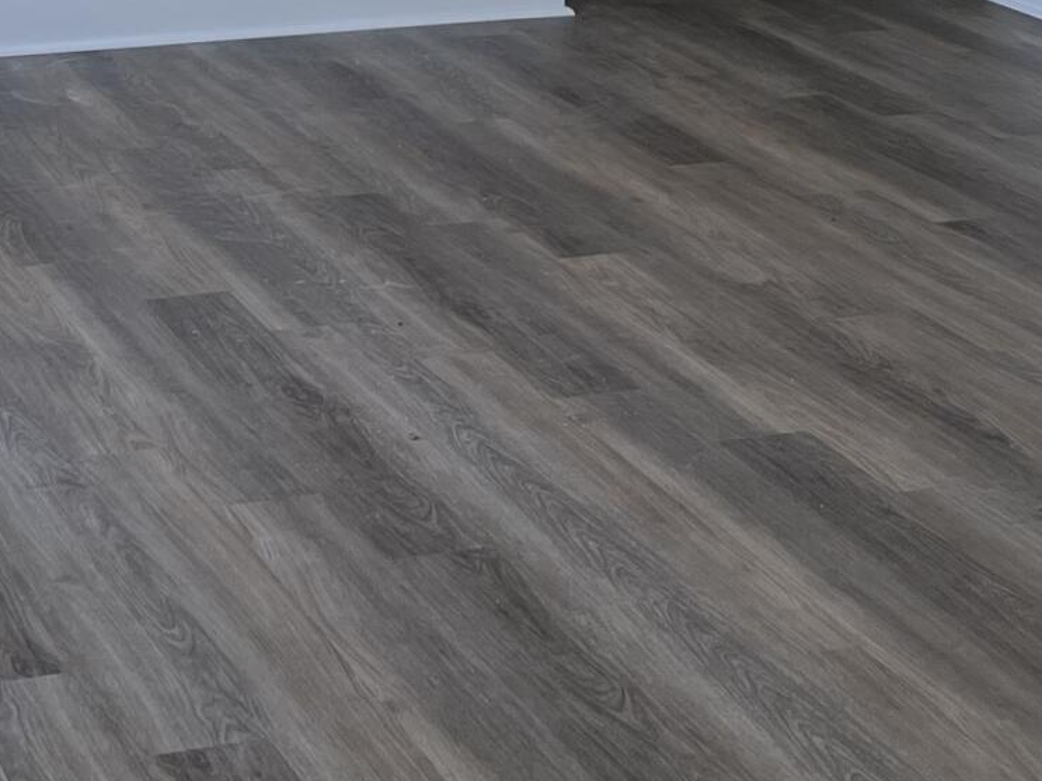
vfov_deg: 13.2
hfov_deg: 18.7
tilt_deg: -4.1
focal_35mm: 105
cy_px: -418
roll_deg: -0.7
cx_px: 534
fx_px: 3160
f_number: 1.5
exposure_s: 1/183
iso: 40
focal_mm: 5.7
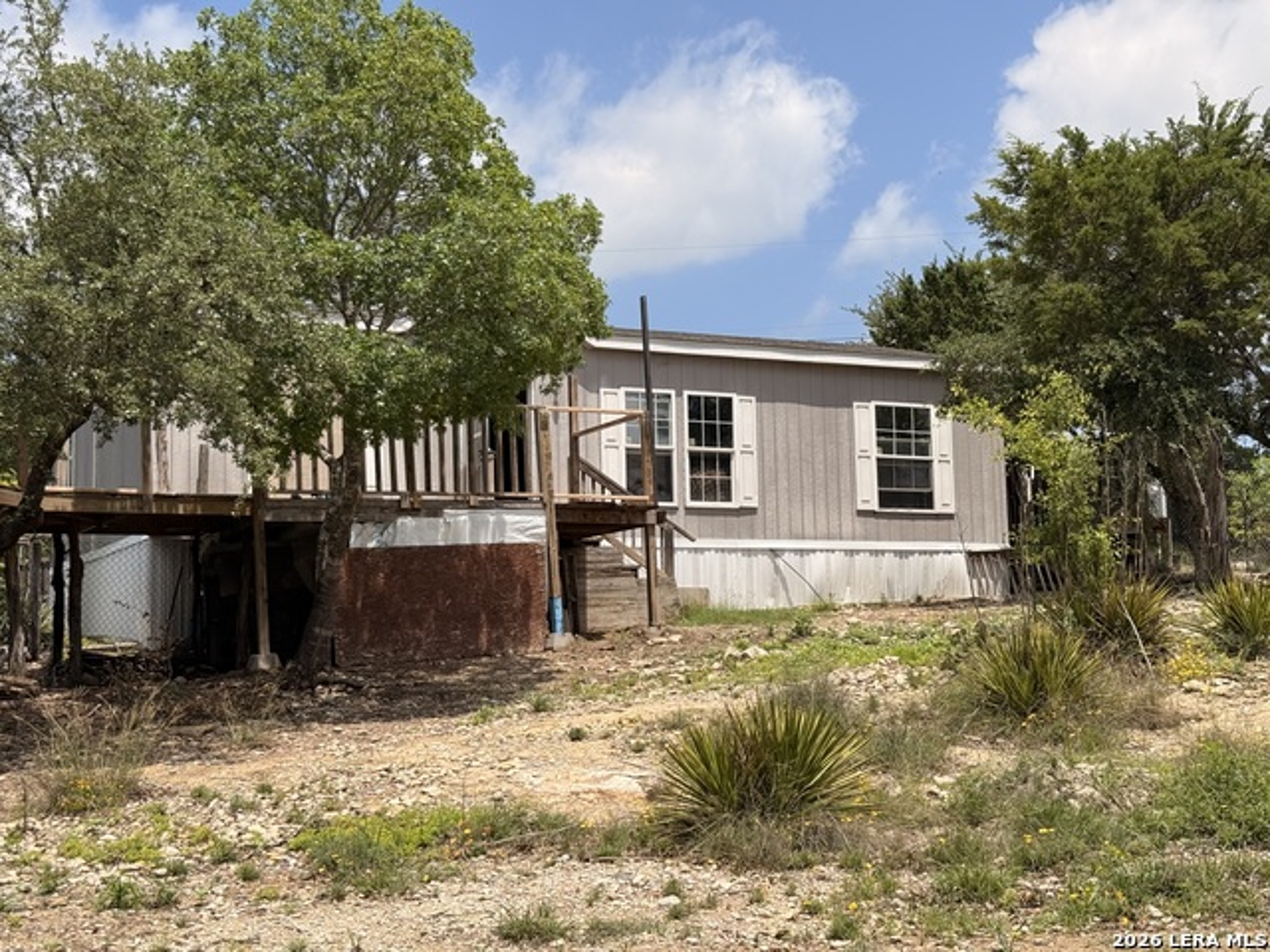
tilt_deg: +6.6
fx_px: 1761
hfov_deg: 39.7
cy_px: 476
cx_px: 635
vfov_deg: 30.3
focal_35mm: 48
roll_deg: +1.0
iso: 64
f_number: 1.78
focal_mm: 6.76
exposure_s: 1/5208
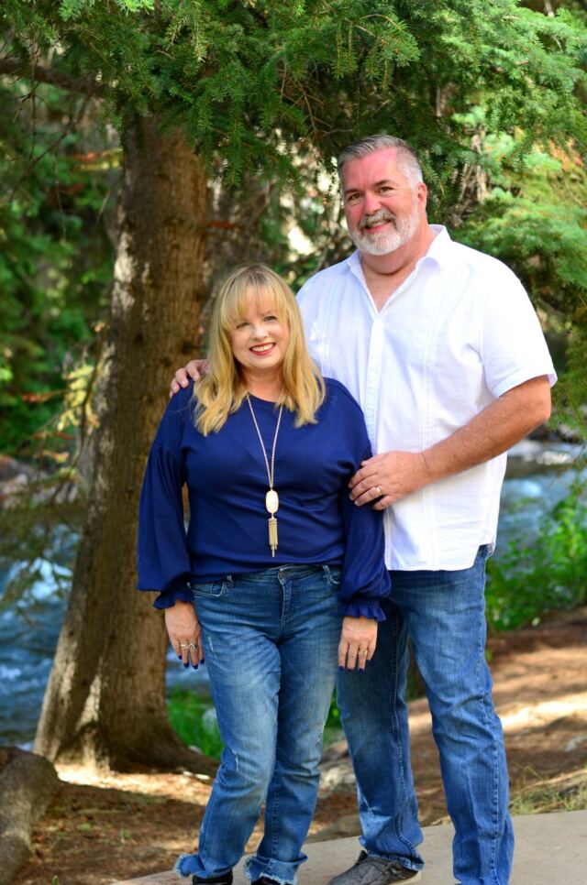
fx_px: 1842
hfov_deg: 18.1
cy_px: 442
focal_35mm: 75
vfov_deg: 27.0
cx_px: 294
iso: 100
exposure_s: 1/100
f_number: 2.8
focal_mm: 50
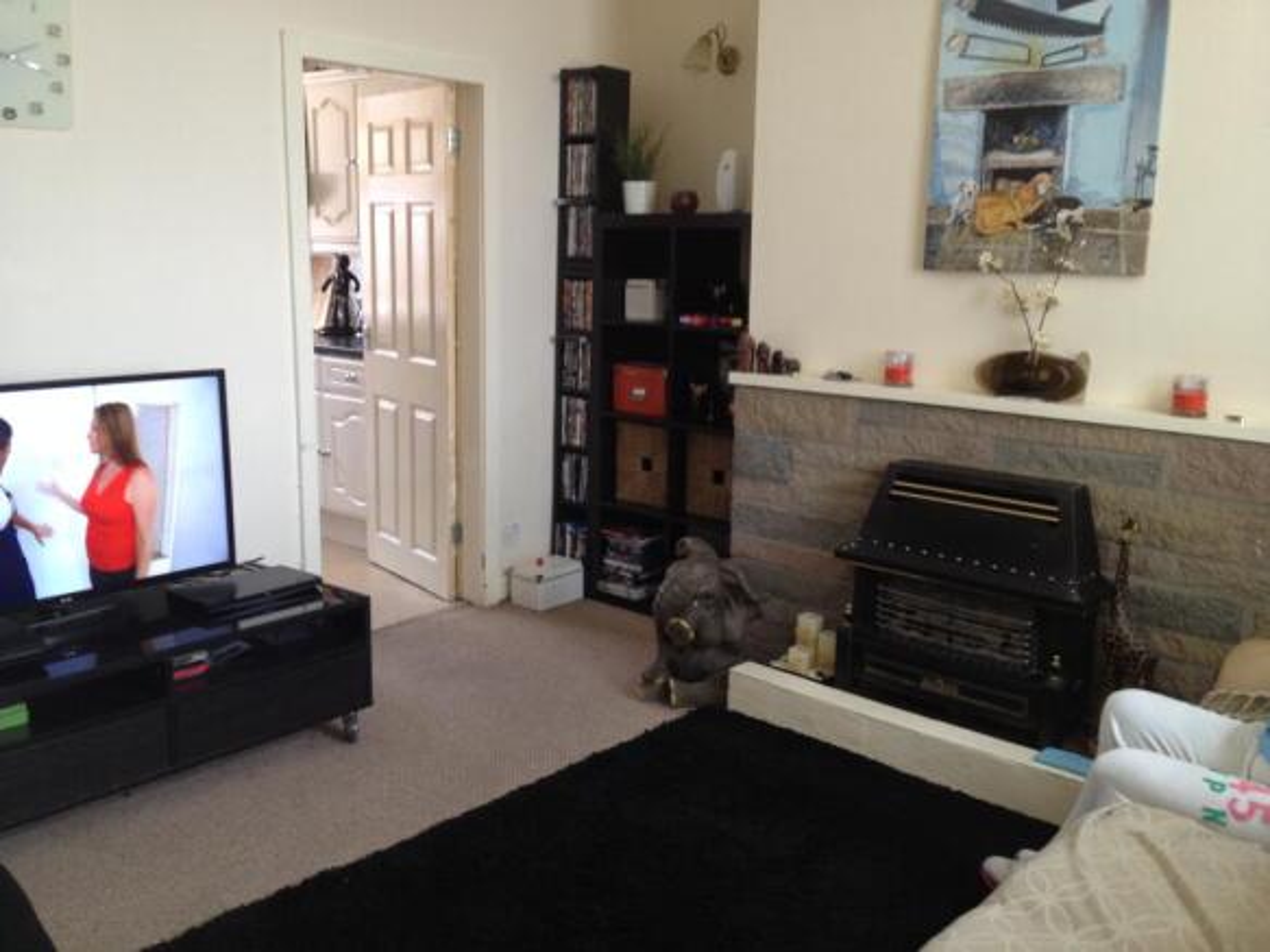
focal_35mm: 35
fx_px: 1284
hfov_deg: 52.6
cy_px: 476
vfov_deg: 40.7
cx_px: 635
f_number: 2.4
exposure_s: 1/20
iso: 125
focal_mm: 4.28
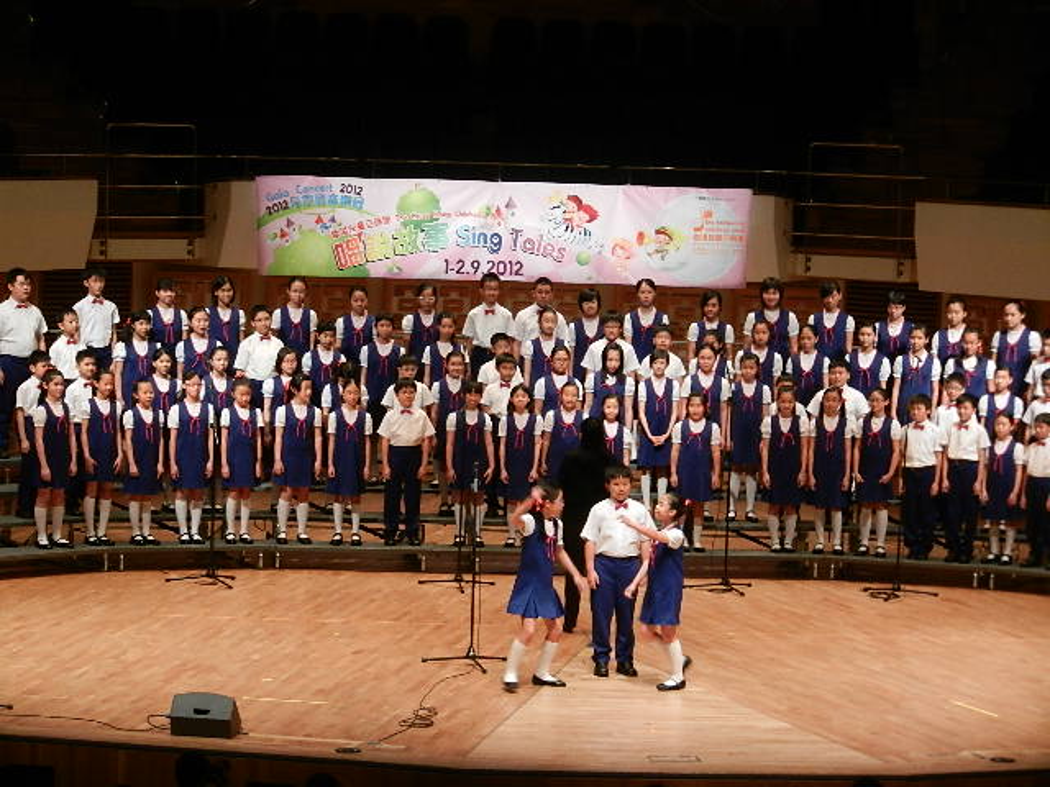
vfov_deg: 12.0
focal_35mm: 123
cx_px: 525
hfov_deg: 16.0
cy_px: 394
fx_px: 3731
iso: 400
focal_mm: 22.2
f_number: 5.1
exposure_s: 1/30
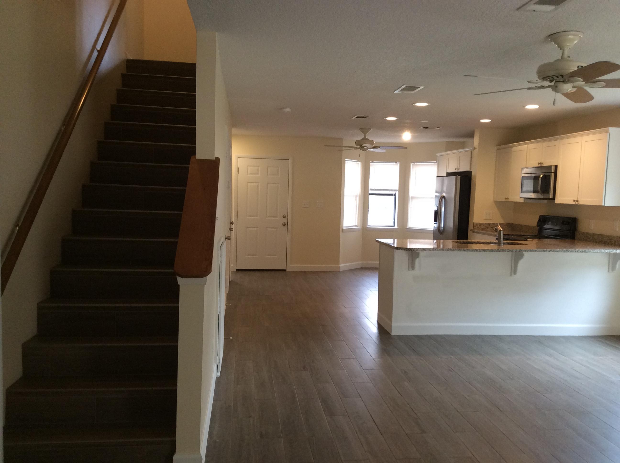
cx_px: 310
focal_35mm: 32
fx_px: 572
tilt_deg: -5.2
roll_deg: -1.4
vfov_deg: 44.1
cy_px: 232
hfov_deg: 56.9
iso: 80
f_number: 2.4
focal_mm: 3.3
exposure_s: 1/24
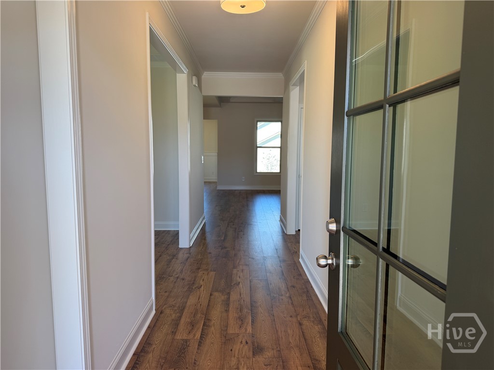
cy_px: 185
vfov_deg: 56.8
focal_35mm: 24
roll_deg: +0.2
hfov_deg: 71.6
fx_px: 343
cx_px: 247
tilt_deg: -5.3
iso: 80
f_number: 1.78
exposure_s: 1/179
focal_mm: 6.76
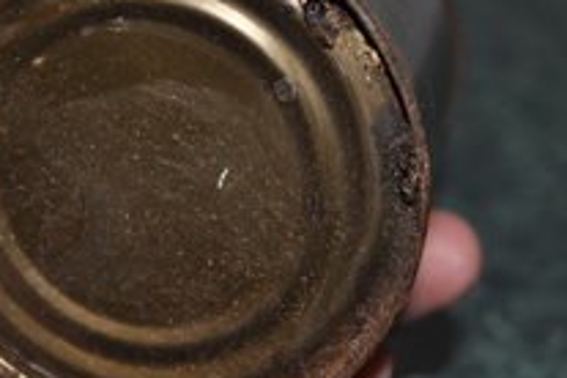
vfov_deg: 16.8
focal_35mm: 81
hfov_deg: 25.0
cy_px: 115
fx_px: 1276
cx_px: 216
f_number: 4.5
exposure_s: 1/60
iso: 200
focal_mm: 28
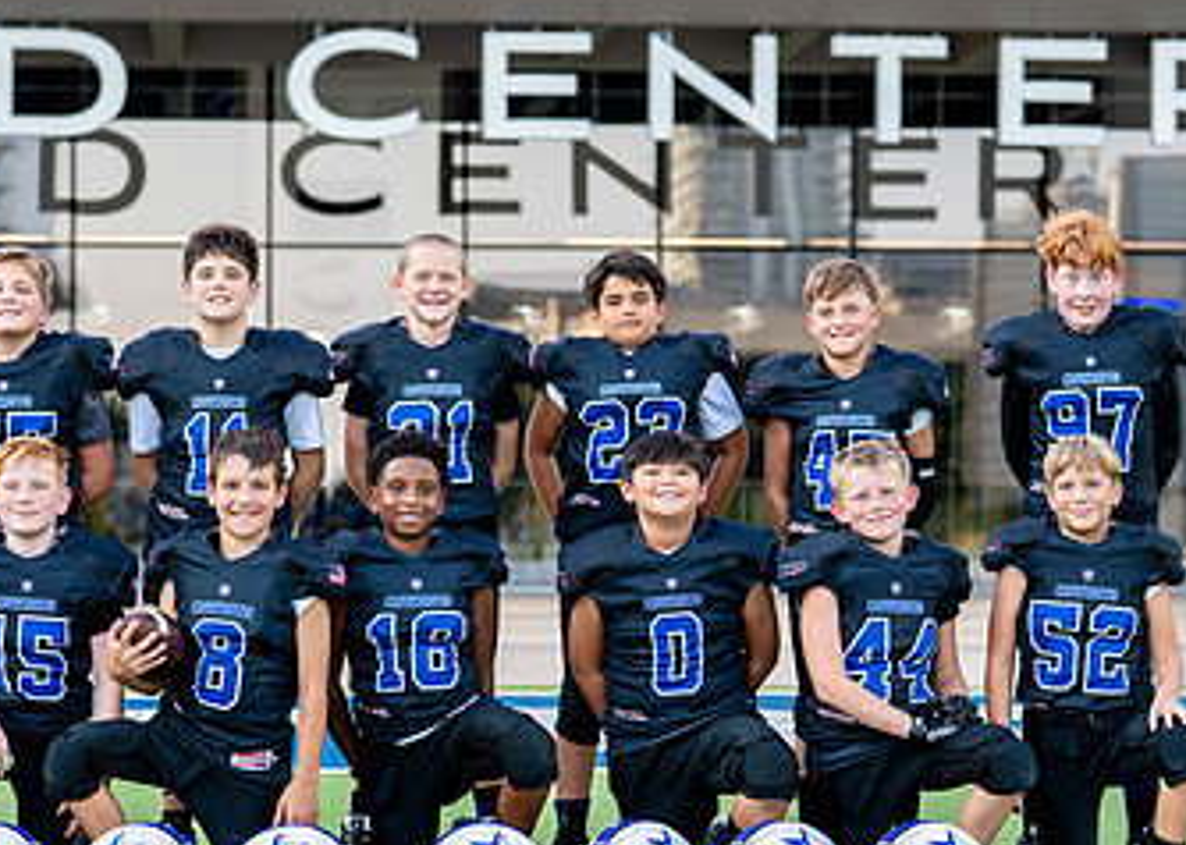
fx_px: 4106
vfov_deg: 11.7
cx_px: 489
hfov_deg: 16.4
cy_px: 564
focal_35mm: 122
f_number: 2
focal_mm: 50
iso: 200
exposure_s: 1/800
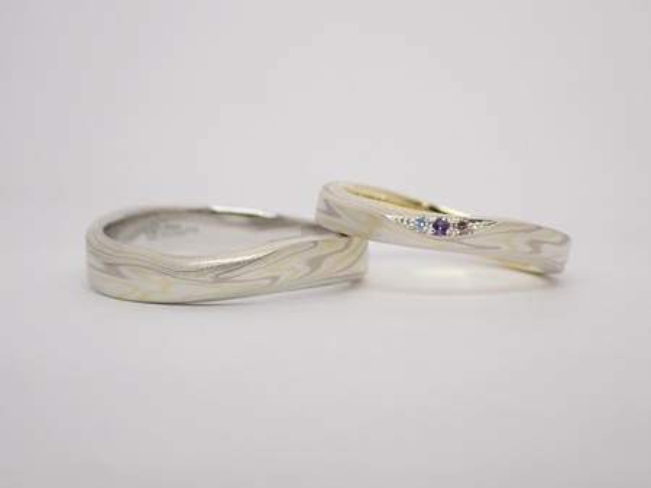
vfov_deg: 19.1
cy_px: 244
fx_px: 1447
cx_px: 326
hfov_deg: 25.3
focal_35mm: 77
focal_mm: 13.65
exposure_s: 1/100
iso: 200
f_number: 4.1
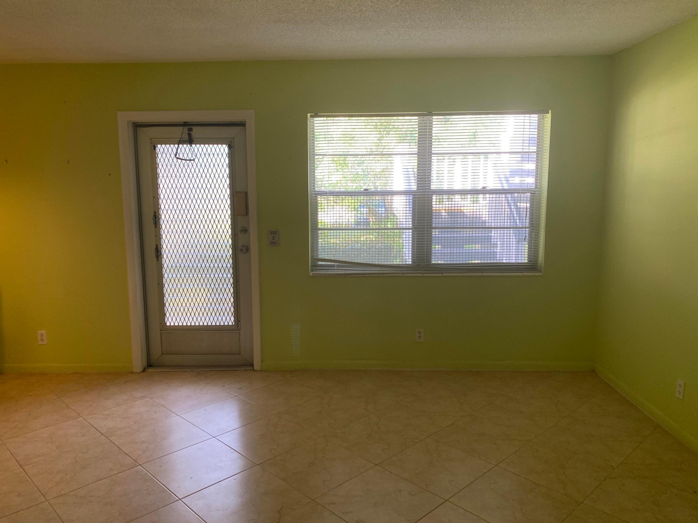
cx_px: 349
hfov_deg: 67.3
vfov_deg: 53.1
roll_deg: +0.3
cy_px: 262
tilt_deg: -8.0
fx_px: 524
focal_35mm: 26
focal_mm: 4.25
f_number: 1.8
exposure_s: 1/120
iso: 100
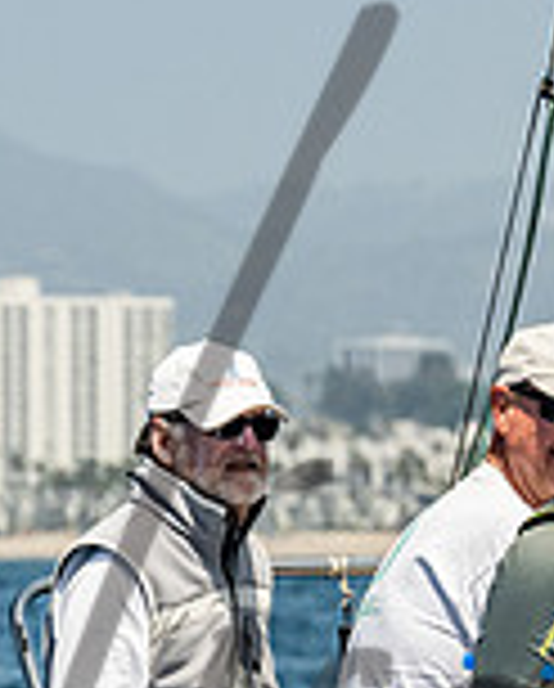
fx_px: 13405
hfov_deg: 2.4
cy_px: 354
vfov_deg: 2.9
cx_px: 576
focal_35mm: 656
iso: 320
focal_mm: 130
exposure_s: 1/1250
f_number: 6.3
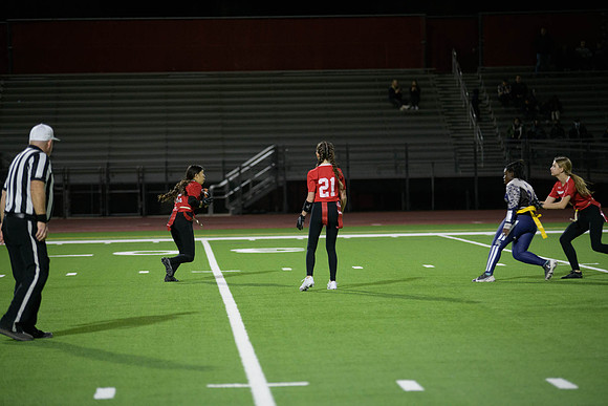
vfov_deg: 9.5
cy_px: 203
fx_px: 2449
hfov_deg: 14.2
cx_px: 304
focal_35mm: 145
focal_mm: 145
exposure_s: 1/640
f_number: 2.8
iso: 2800
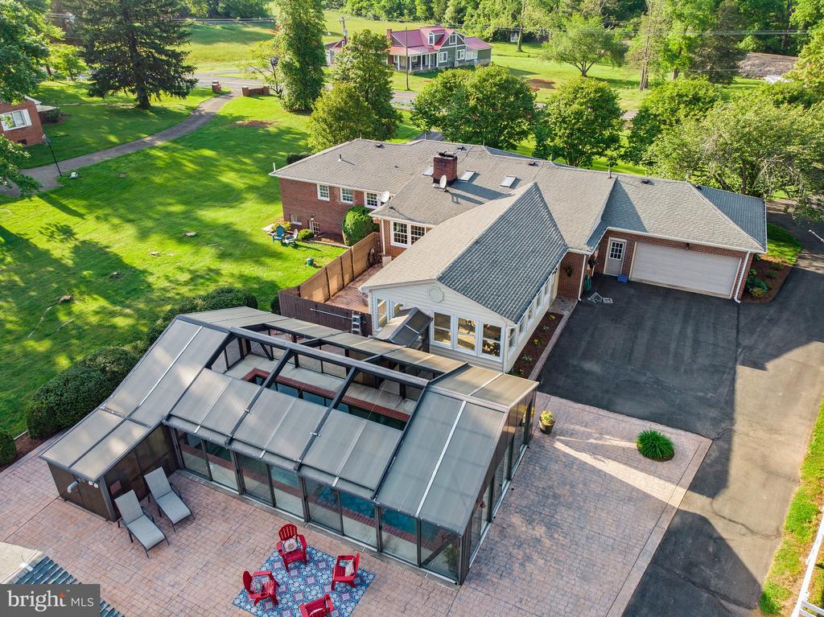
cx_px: 412
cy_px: 308
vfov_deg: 56.8
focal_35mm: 24
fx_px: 571
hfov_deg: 71.6
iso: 100
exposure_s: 1/160
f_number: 2.8
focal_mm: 4.5
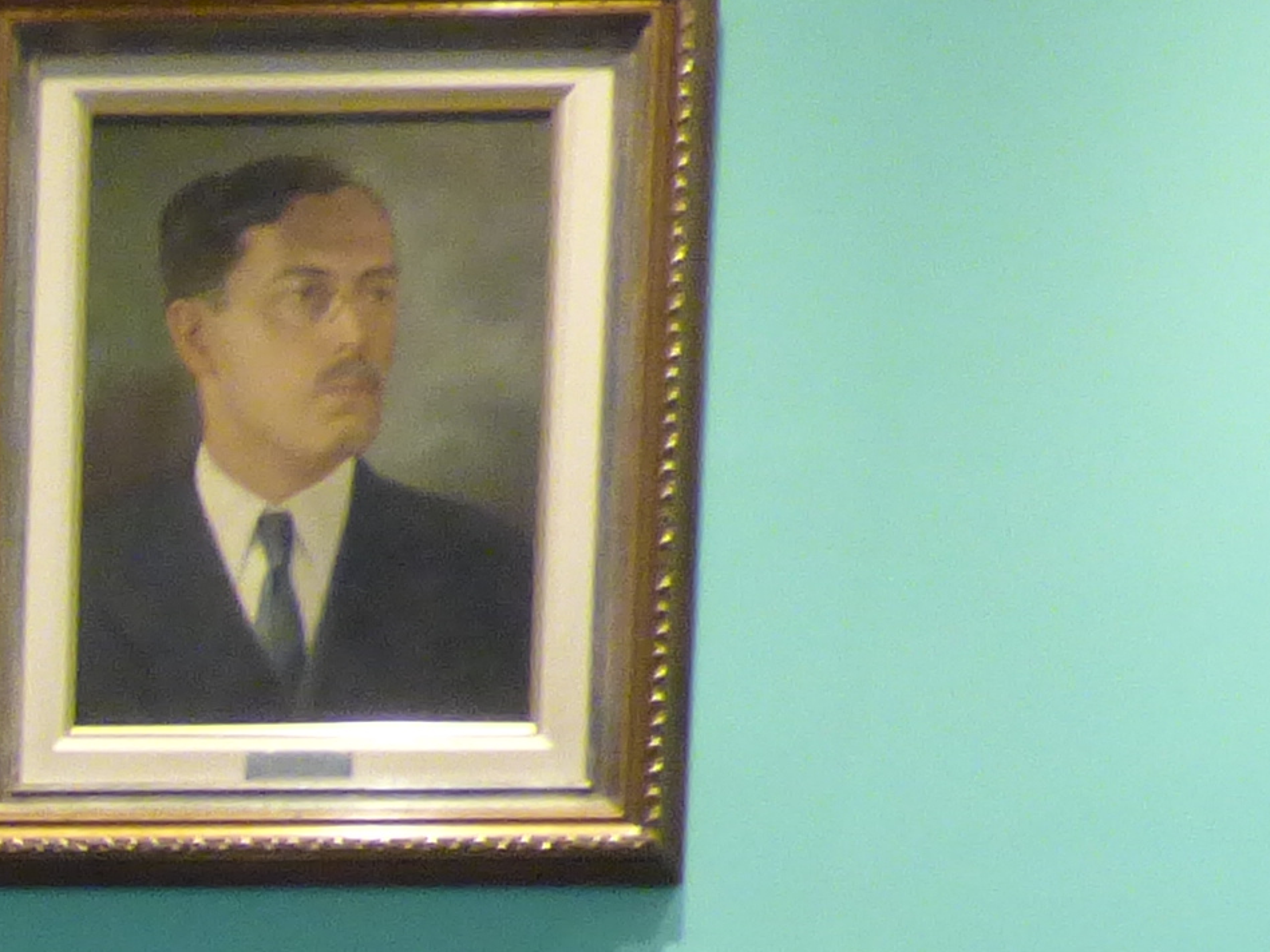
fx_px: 7302
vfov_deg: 7.0
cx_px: -1579
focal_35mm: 199
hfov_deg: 9.1
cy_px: 2273
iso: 400
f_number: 3.6
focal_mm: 7.07
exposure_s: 1/20
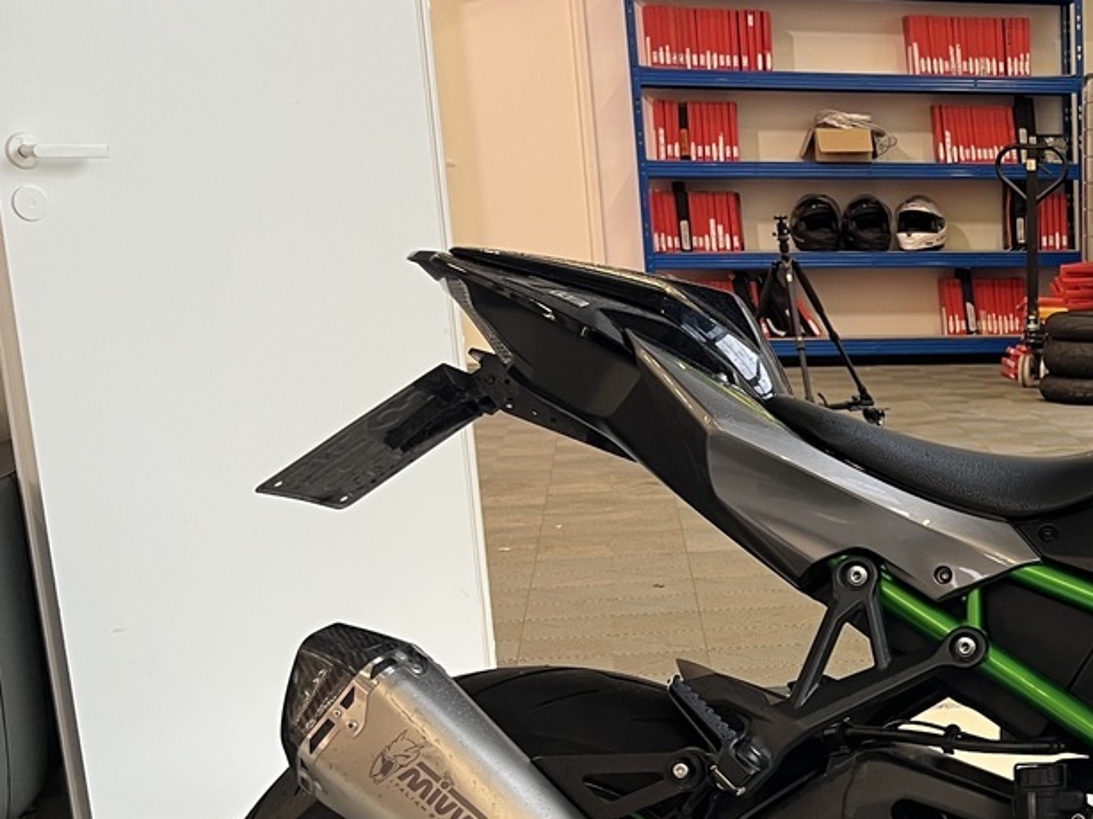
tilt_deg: -15.8
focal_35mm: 61
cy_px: 707
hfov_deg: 28.2
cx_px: 1264
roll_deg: +0.0
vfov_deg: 23.5
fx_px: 1925
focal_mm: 5.1
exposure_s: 1/50
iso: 80
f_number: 1.6
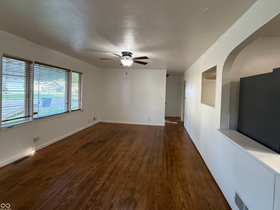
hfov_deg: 94.1
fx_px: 129
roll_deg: -3.5
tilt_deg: -0.1
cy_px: 93
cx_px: 156
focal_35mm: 16
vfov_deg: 77.8
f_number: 2.2
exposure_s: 1/120
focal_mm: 2.22
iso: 320
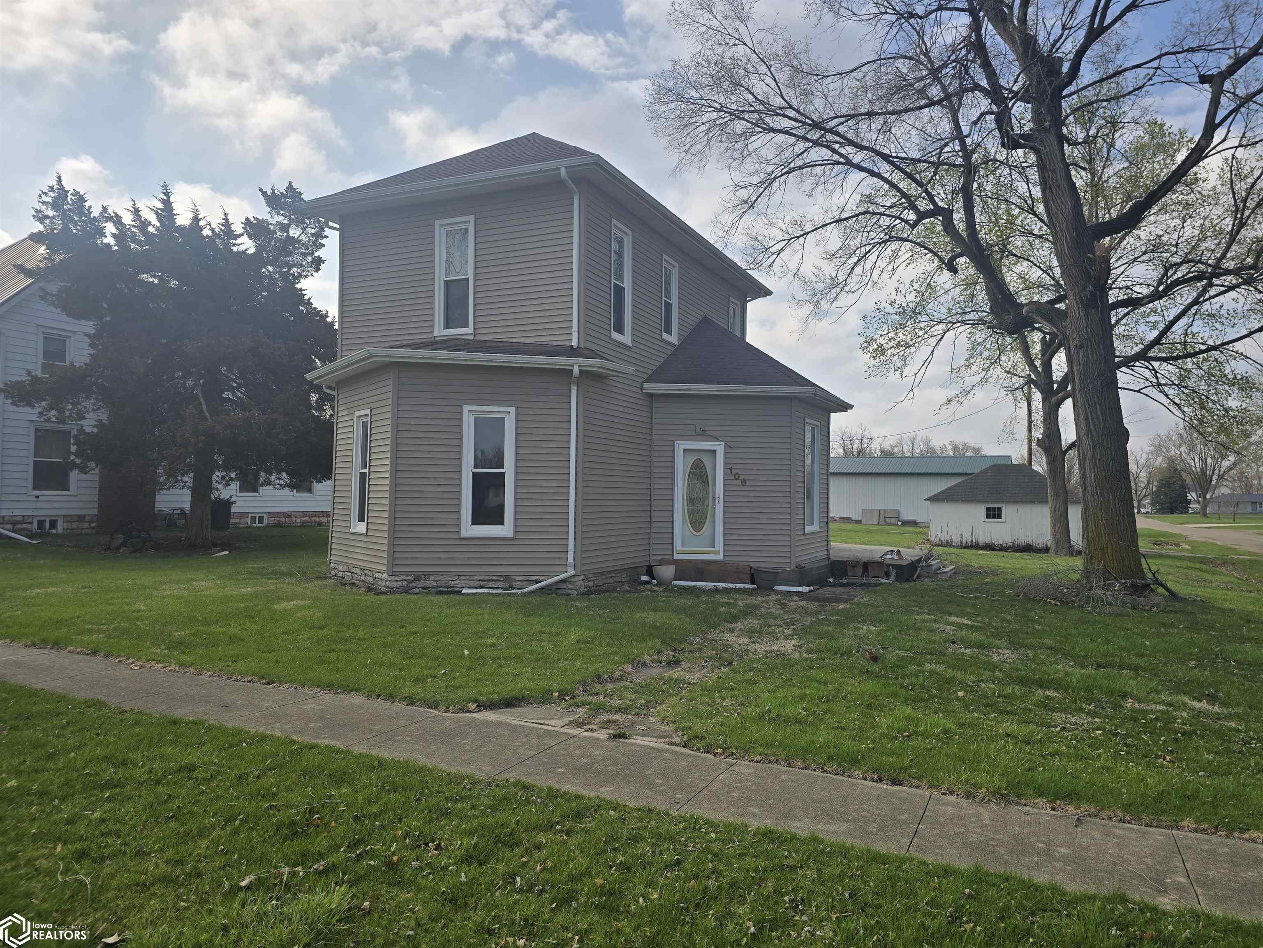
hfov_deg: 73.9
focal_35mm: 23
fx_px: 839
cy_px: 474
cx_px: 632
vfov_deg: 58.9
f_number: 1.7
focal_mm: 6.3
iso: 12
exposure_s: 1/1399
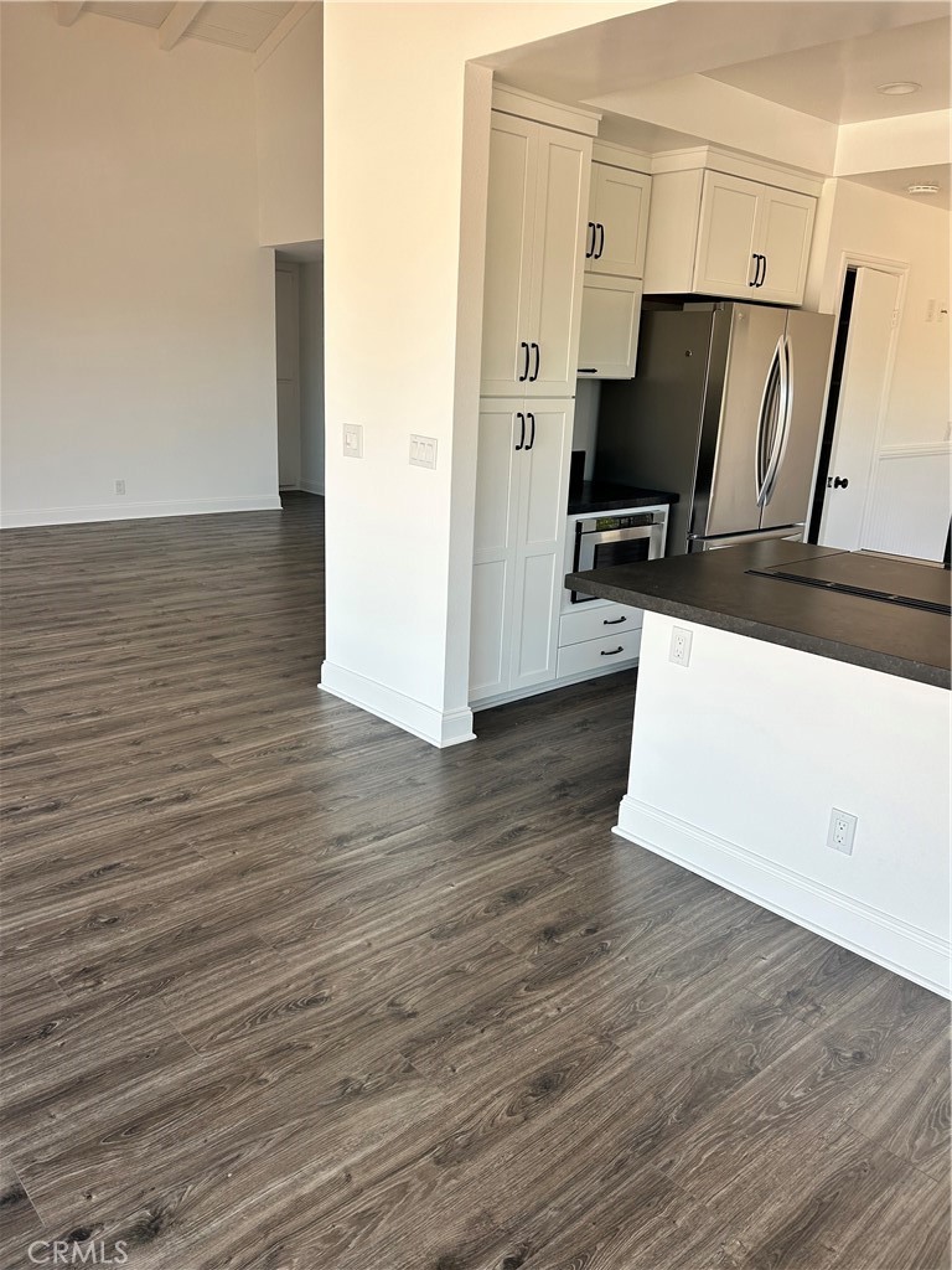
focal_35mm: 26
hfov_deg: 53.1
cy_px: 635
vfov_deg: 67.3
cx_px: 476
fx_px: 953
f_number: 1.5
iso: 50
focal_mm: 5.7
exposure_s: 1/364
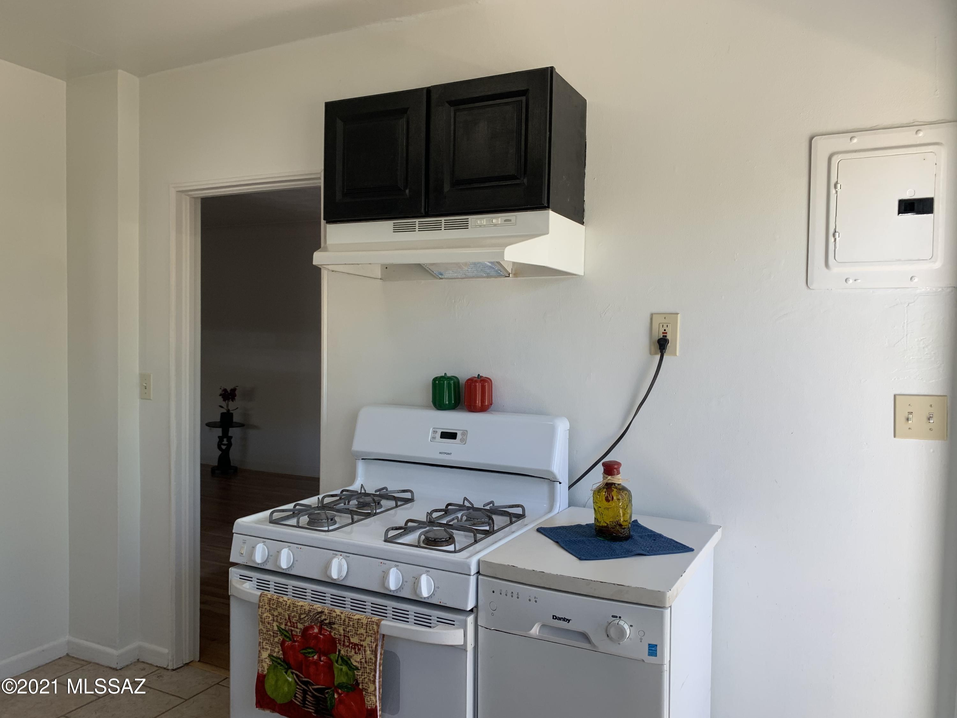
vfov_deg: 53.1
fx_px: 719
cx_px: 478
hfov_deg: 67.3
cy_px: 359
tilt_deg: -1.7
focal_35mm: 26
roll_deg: -0.9
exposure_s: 1/122
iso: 32
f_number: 1.8
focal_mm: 4.25
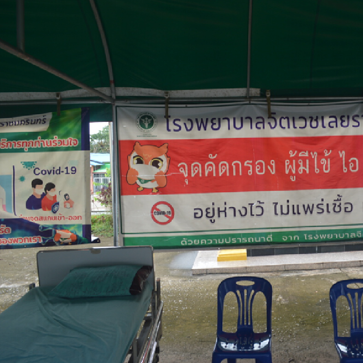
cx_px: 273
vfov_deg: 47.2
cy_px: 182
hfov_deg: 45.6
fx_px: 415
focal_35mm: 35
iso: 140
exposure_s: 1/125
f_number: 5.6
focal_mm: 18
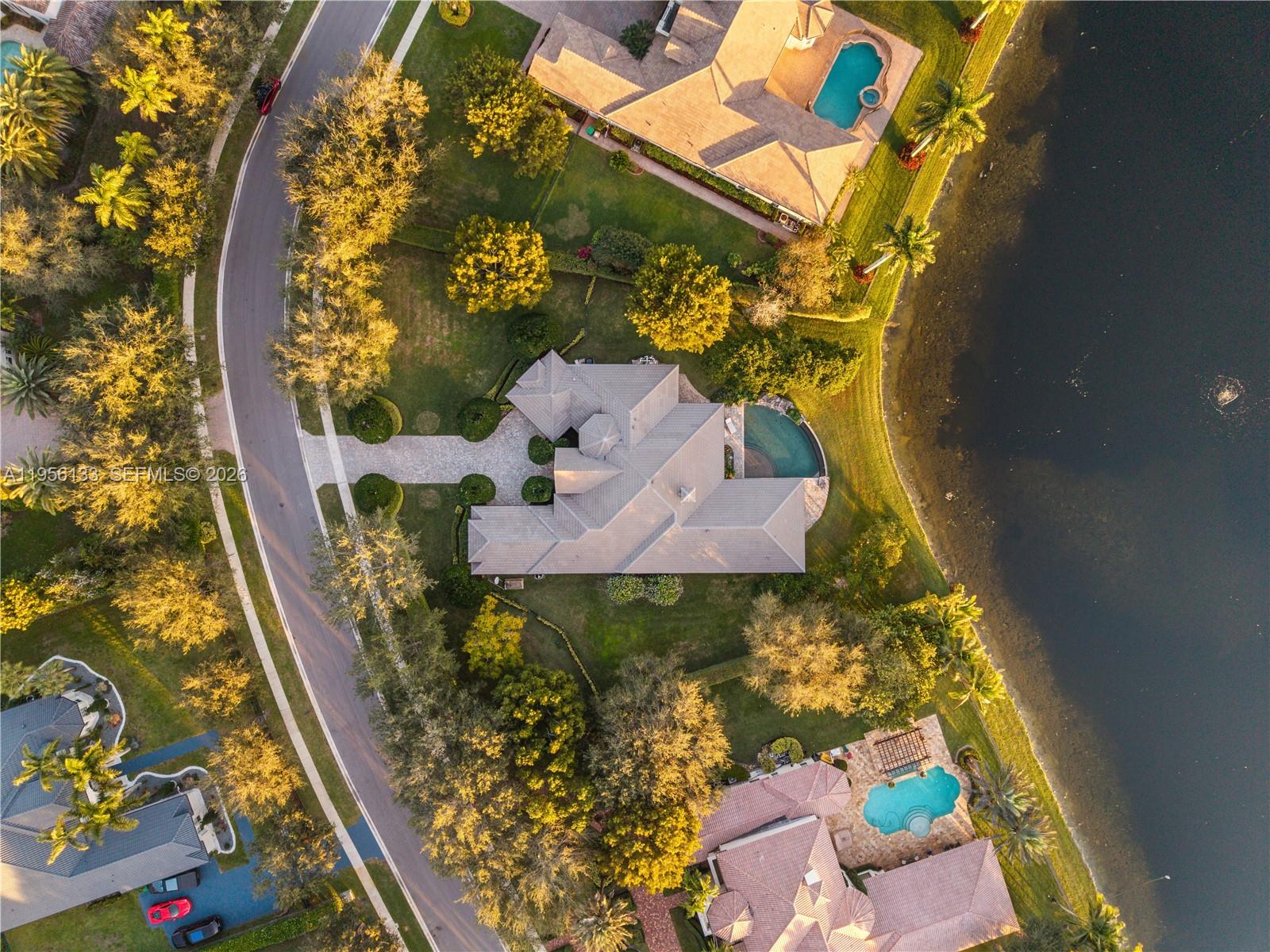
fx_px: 881
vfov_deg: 56.8
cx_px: 635
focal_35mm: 24
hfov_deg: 71.6
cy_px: 476
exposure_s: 1/160
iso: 200
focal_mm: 8.67
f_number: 1.8
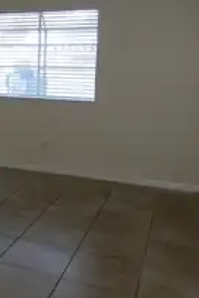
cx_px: -22
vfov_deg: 40.0
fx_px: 406
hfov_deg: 25.4
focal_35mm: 49
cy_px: 105
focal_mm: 4.3
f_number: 3.4
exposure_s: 1/30
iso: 160
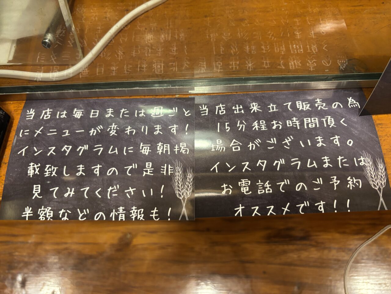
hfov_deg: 67.3
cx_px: 196
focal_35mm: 26
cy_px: 147
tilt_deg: -68.2
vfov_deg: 53.1
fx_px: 294
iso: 320
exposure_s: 1/50
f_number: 1.6
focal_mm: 5.96
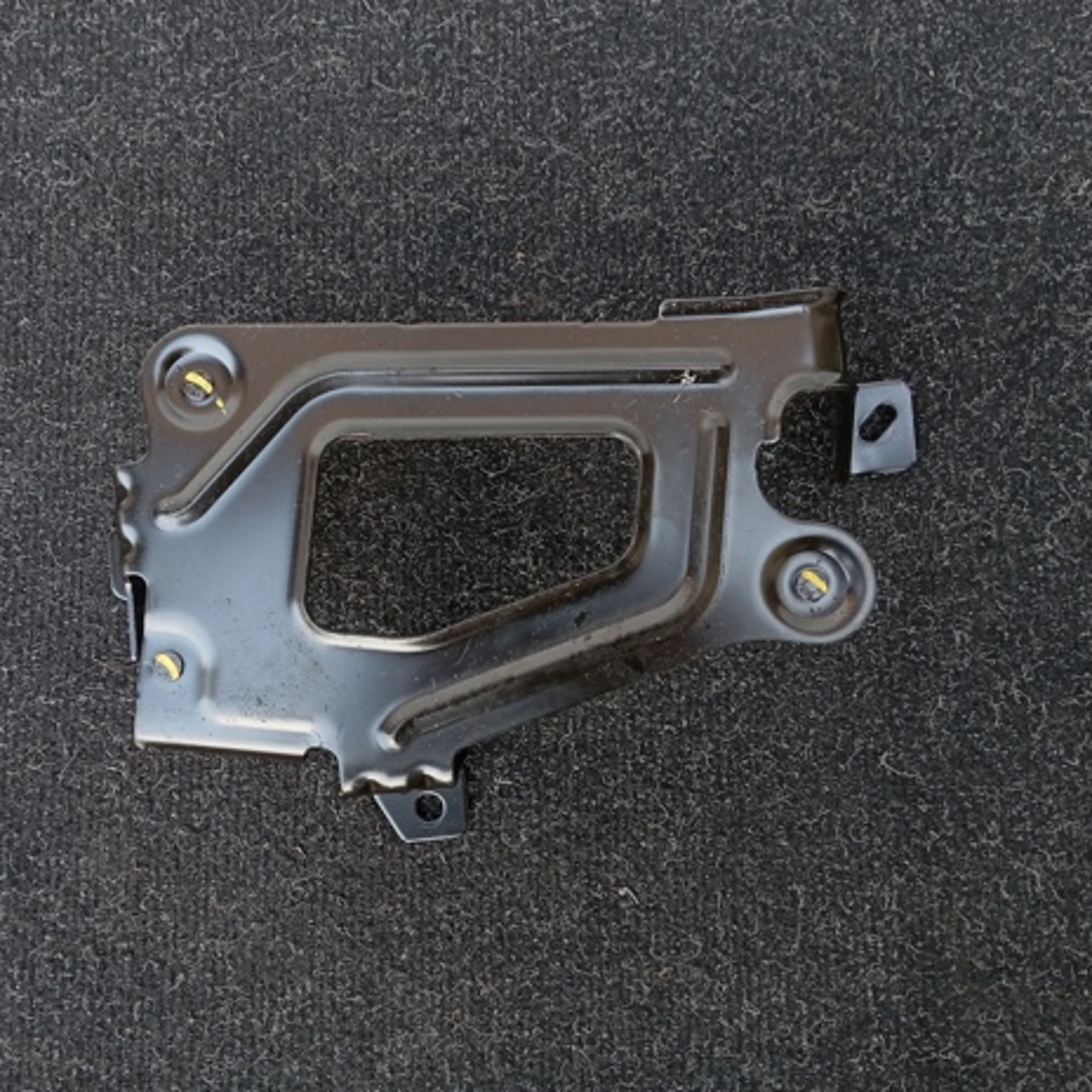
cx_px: 448
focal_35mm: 34
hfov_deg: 48.2
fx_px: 1213
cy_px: 530
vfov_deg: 48.4
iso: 354
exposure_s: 1/33.3
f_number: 1.8
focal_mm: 4.22
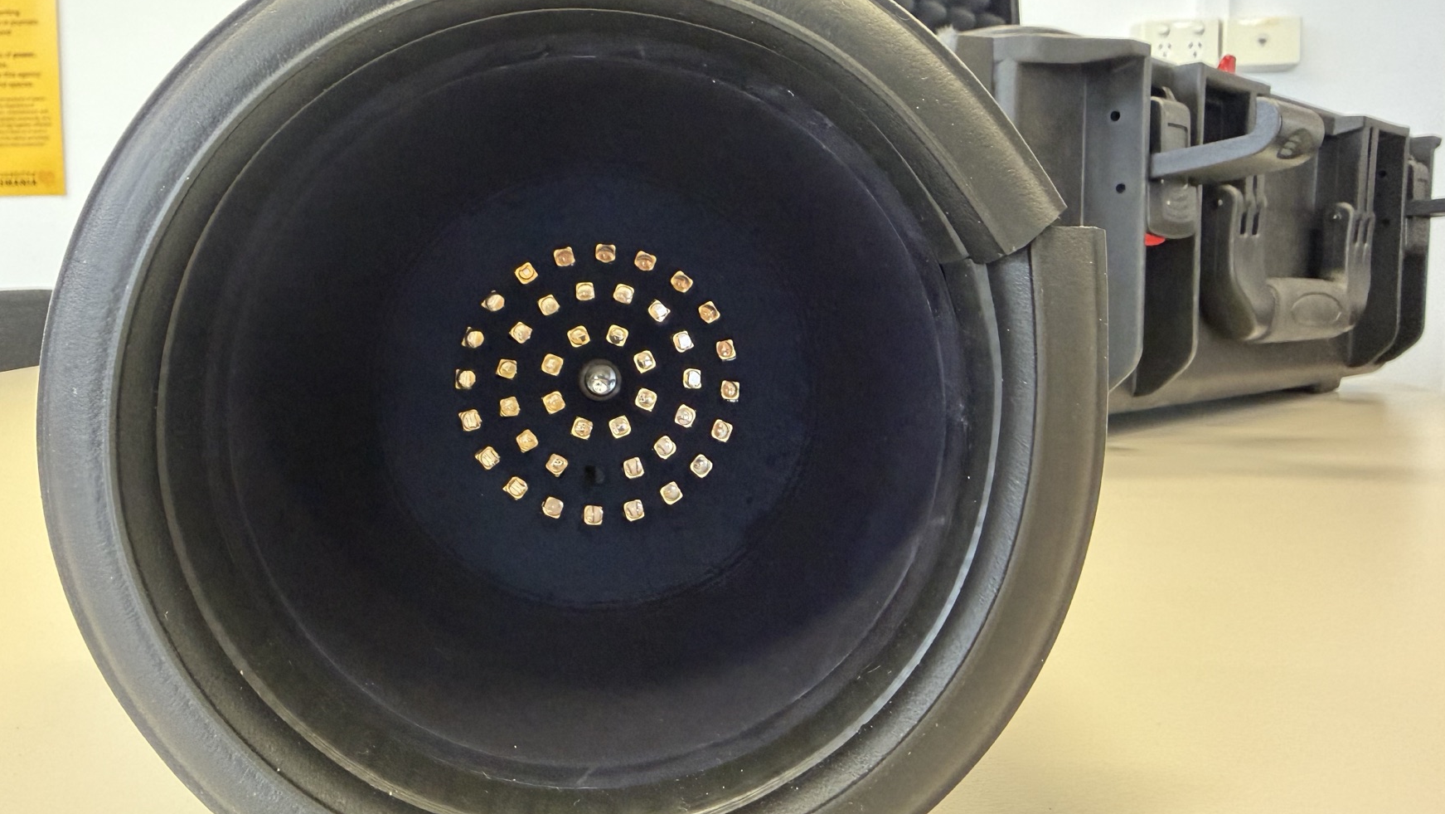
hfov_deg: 69.8
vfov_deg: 42.8
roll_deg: +0.7
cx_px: 743
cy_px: 349
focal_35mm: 27
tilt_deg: -4.3
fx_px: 1035
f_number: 2.2
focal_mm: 2.22
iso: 500
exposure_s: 1/60
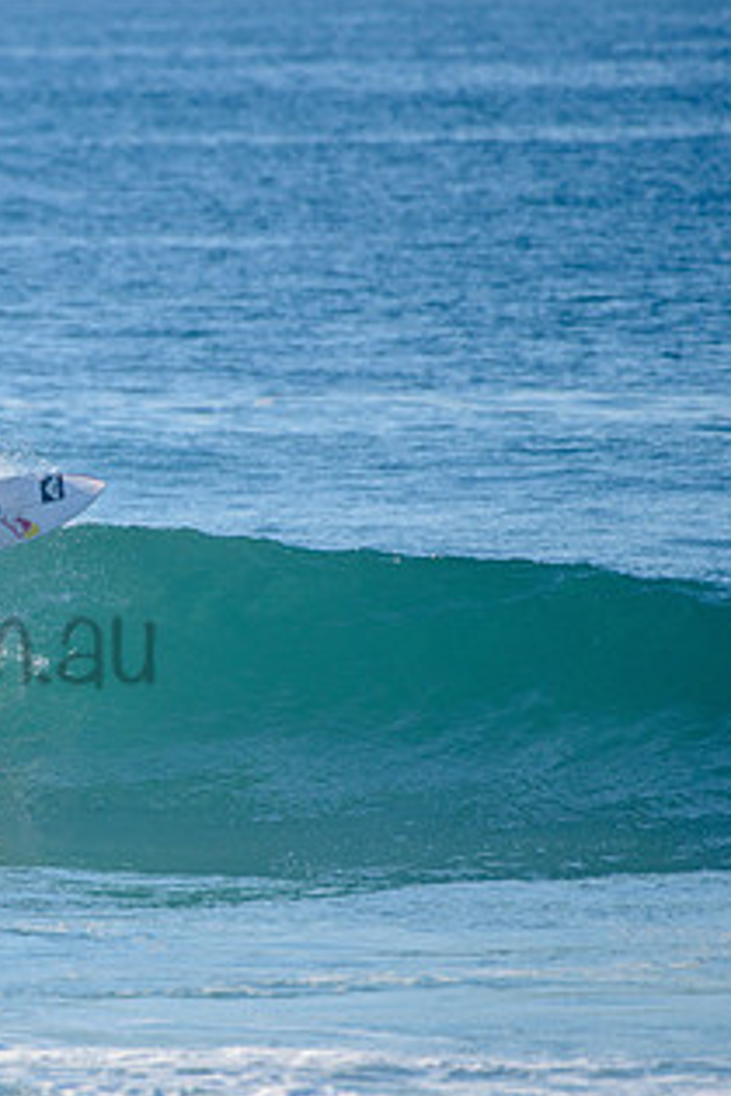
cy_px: 604
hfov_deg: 1.5
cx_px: -212
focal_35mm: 922
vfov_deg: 2.2
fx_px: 28080
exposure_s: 1/1600
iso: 180
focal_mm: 500
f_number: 5.6
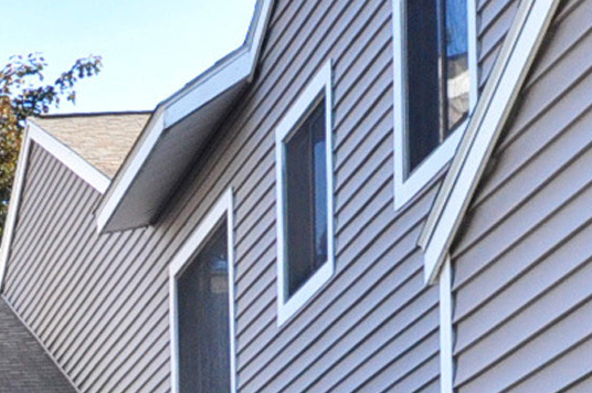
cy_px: 873
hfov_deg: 12.3
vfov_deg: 8.7
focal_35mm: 146
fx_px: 2398
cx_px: -612
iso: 640
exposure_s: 1/200
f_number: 8
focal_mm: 18
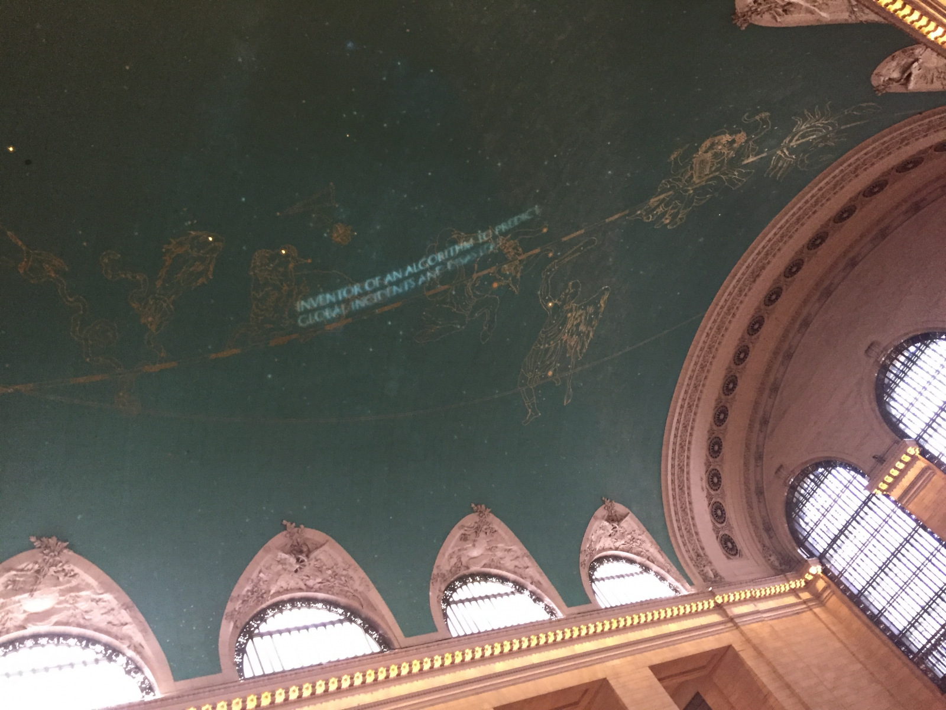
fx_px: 793
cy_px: 355
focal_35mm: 29
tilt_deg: +42.7
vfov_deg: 48.2
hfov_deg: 61.7
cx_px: 473
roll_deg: +38.2
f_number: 2.2
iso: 250
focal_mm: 4.15
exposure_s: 1/30
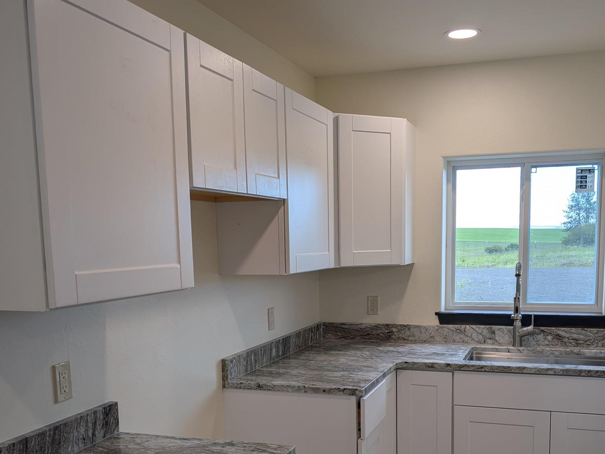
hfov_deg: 50.1
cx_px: 328
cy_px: 326
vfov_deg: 37.9
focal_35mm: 37
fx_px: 647
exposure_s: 1/76.7
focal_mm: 6.9
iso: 24
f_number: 1.68
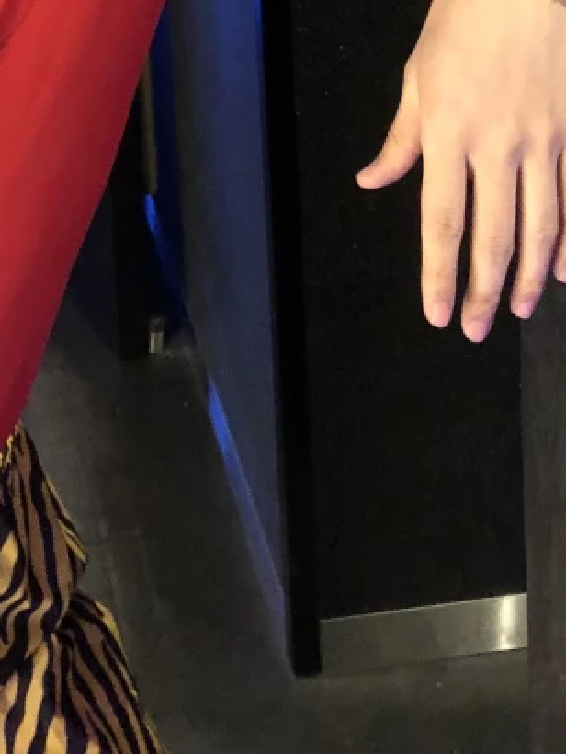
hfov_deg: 16.0
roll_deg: +3.3
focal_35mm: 91
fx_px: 1982
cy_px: -348
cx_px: 39
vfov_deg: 19.1
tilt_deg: -10.8
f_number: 1.8
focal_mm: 3.99
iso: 80
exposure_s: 1/4
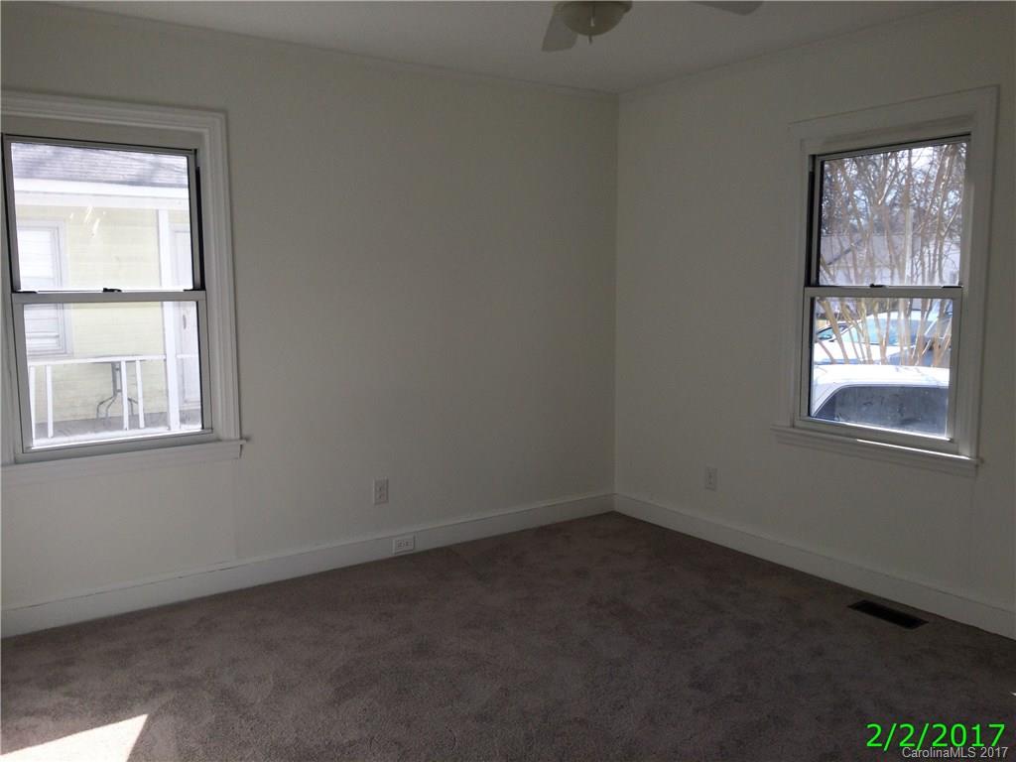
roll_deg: +0.6
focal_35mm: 29
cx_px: 508
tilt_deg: -7.2
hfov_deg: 61.7
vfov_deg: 48.2
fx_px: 851
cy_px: 381
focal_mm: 4.15
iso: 32
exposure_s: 1/554
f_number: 2.2
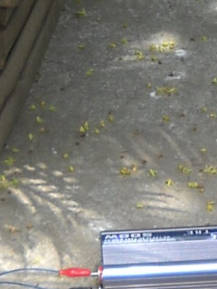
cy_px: -62
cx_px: 249
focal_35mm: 273
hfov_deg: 5.4
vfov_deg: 7.2
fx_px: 2282
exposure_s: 1/105
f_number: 3.1
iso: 64
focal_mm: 6.72
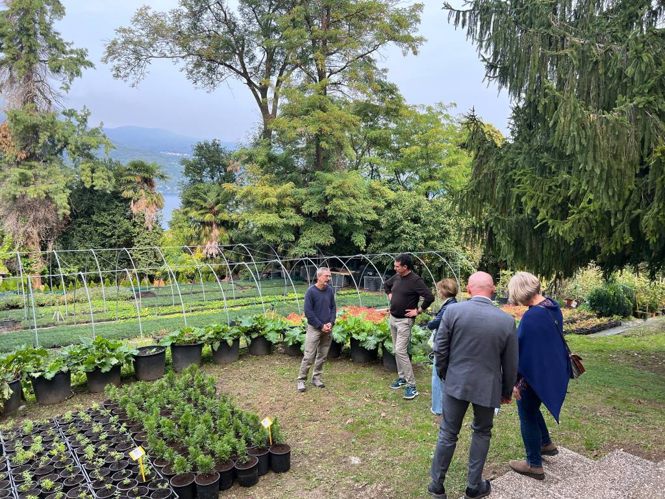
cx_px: 332
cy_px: 250
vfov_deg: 53.1
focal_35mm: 26
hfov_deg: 67.3
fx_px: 499
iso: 50
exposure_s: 1/763
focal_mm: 5.7
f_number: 1.5
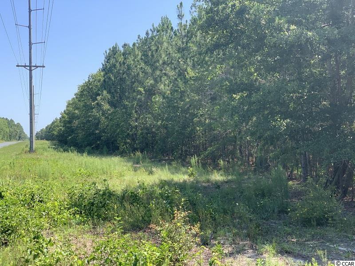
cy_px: 133
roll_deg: +0.3
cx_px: 178
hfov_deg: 36.8
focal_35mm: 52
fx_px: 533
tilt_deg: +1.3
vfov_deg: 28.0
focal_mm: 6
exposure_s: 1/258
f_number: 2.4
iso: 16
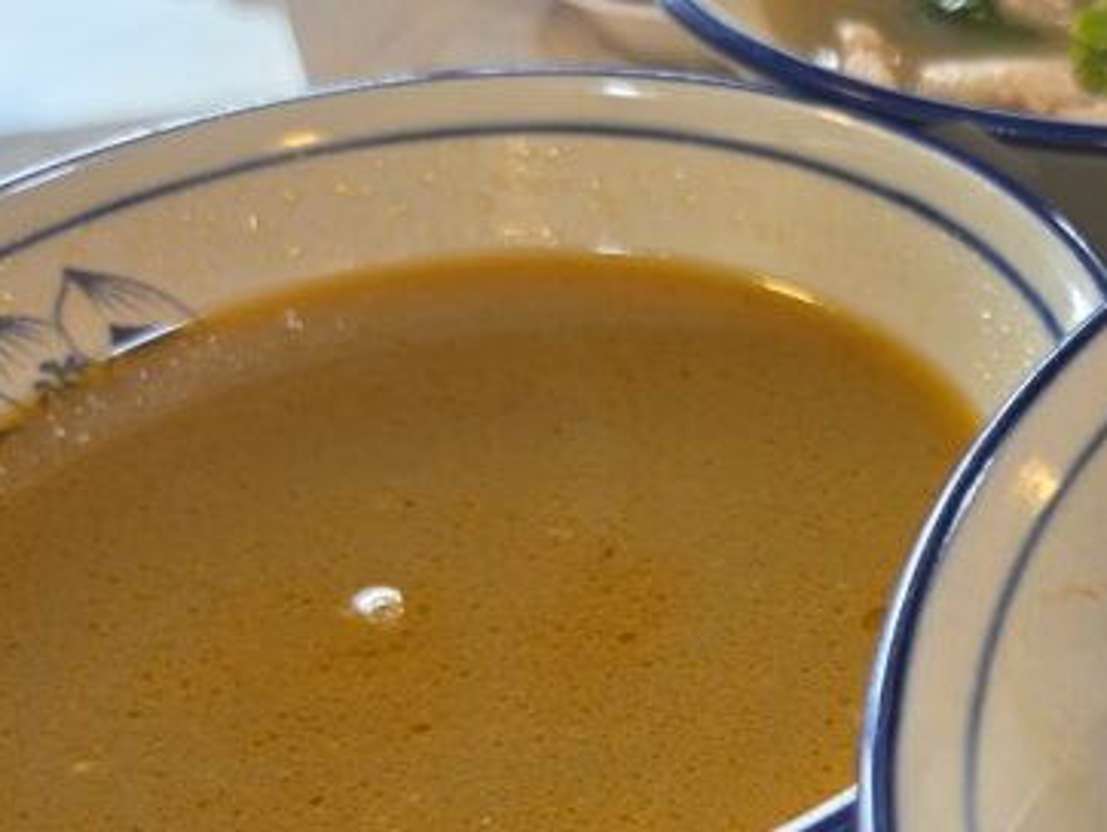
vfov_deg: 21.4
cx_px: 1361
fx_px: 2080
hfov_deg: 26.2
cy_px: 930
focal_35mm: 65
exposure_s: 1/66
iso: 25
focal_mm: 6.5
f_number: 1.4
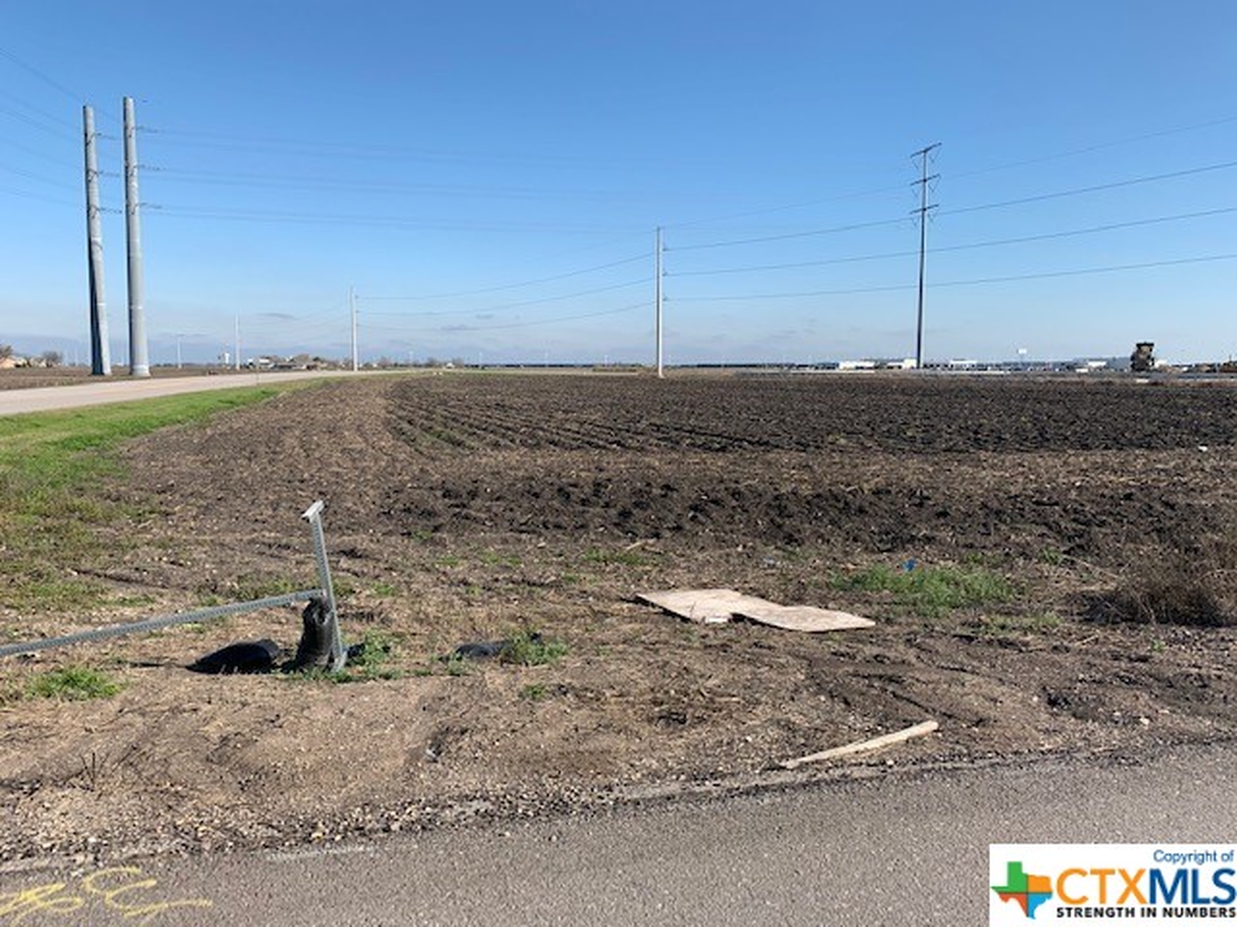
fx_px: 929
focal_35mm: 26
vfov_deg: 53.1
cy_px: 464
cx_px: 618
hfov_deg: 67.3
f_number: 1.8
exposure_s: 1/2160
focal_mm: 4.25
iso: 25
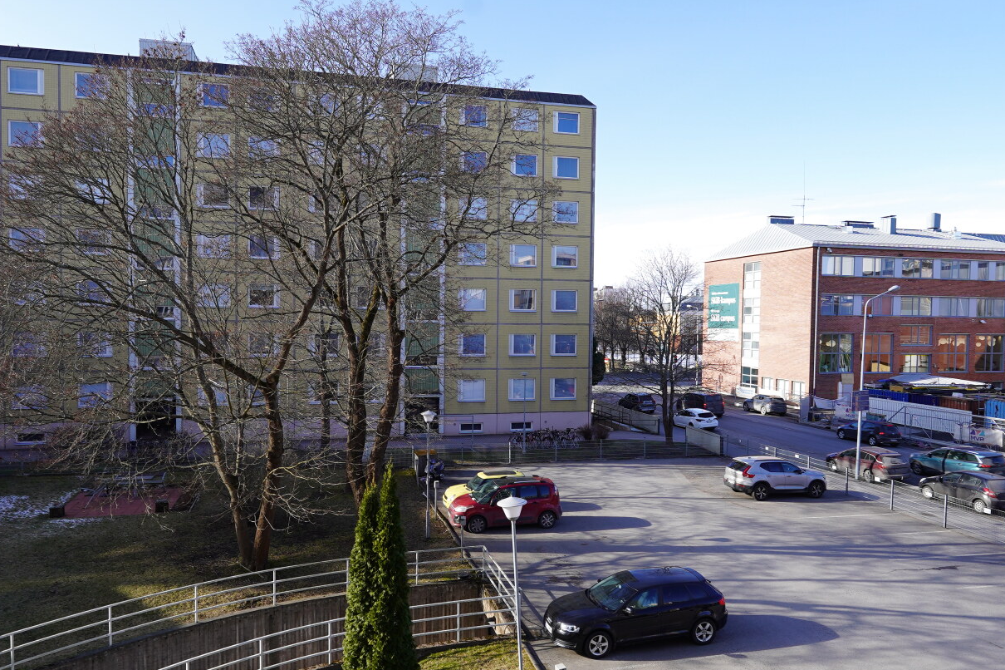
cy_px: 357
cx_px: 490
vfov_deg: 51.2
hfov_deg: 71.5
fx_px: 698
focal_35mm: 25
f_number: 8
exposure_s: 1/125
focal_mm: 14
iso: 100
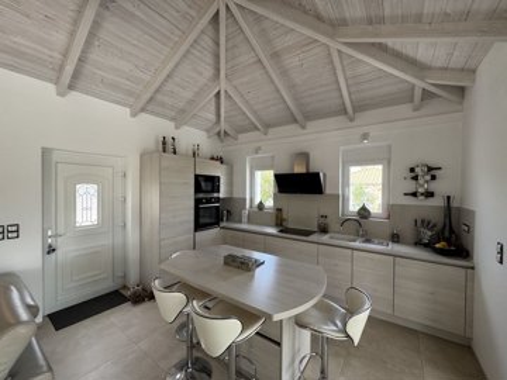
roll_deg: +0.2
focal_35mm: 14
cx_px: 254
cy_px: 190
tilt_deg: -0.9
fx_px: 205
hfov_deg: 102.1
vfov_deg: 85.7
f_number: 2.2
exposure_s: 1/99
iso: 80
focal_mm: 2.22
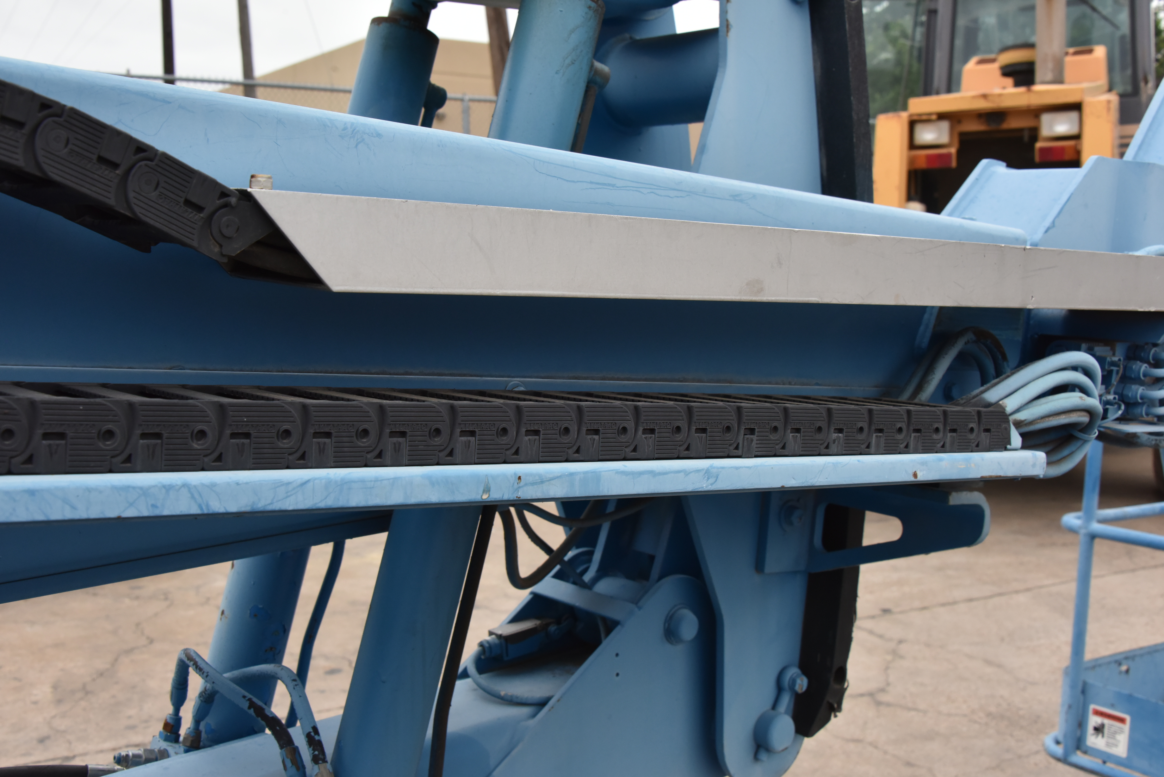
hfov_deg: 46.4
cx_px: 582
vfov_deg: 31.9
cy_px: 388
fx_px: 1358
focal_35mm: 42
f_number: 10
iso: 1250
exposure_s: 1/320
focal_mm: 42
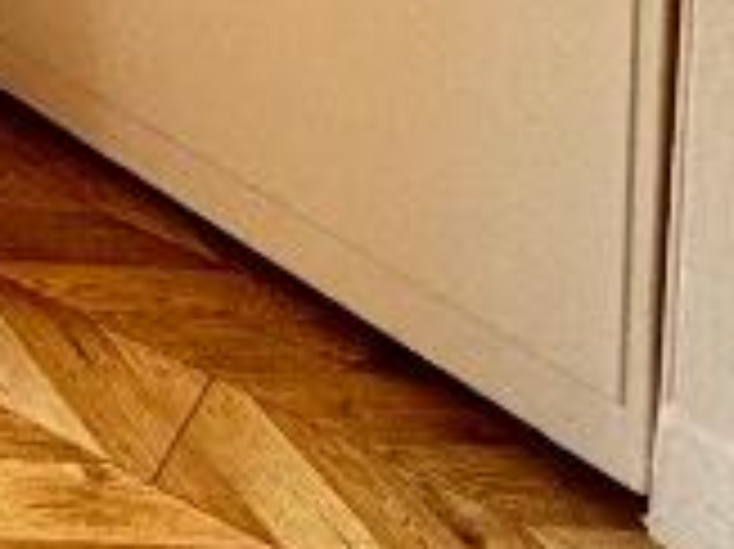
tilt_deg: -1.5
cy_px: -878
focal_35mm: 88
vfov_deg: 12.2
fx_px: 1865
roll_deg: -0.2
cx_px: -959
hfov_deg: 15.0
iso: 64
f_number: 2.2
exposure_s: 1/100
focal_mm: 2.22
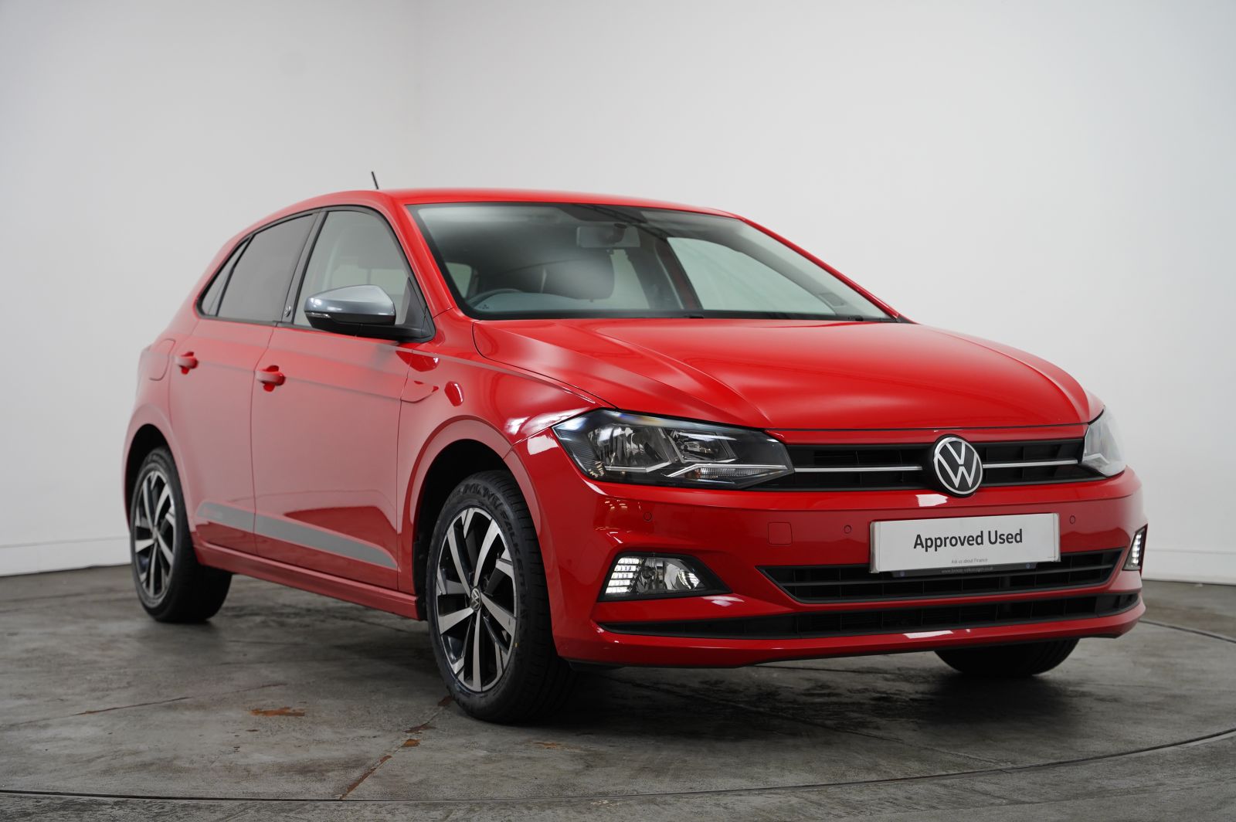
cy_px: 411
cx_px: 618
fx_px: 2031
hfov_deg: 33.9
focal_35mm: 59
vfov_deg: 22.9
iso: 1250
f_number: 4
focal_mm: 59.2
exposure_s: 1/160
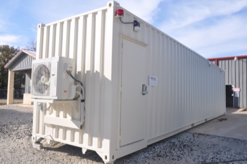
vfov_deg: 41.5
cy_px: 82
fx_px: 216
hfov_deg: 59.6
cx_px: 124
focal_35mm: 32
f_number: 9
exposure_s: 1/320
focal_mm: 21
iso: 200
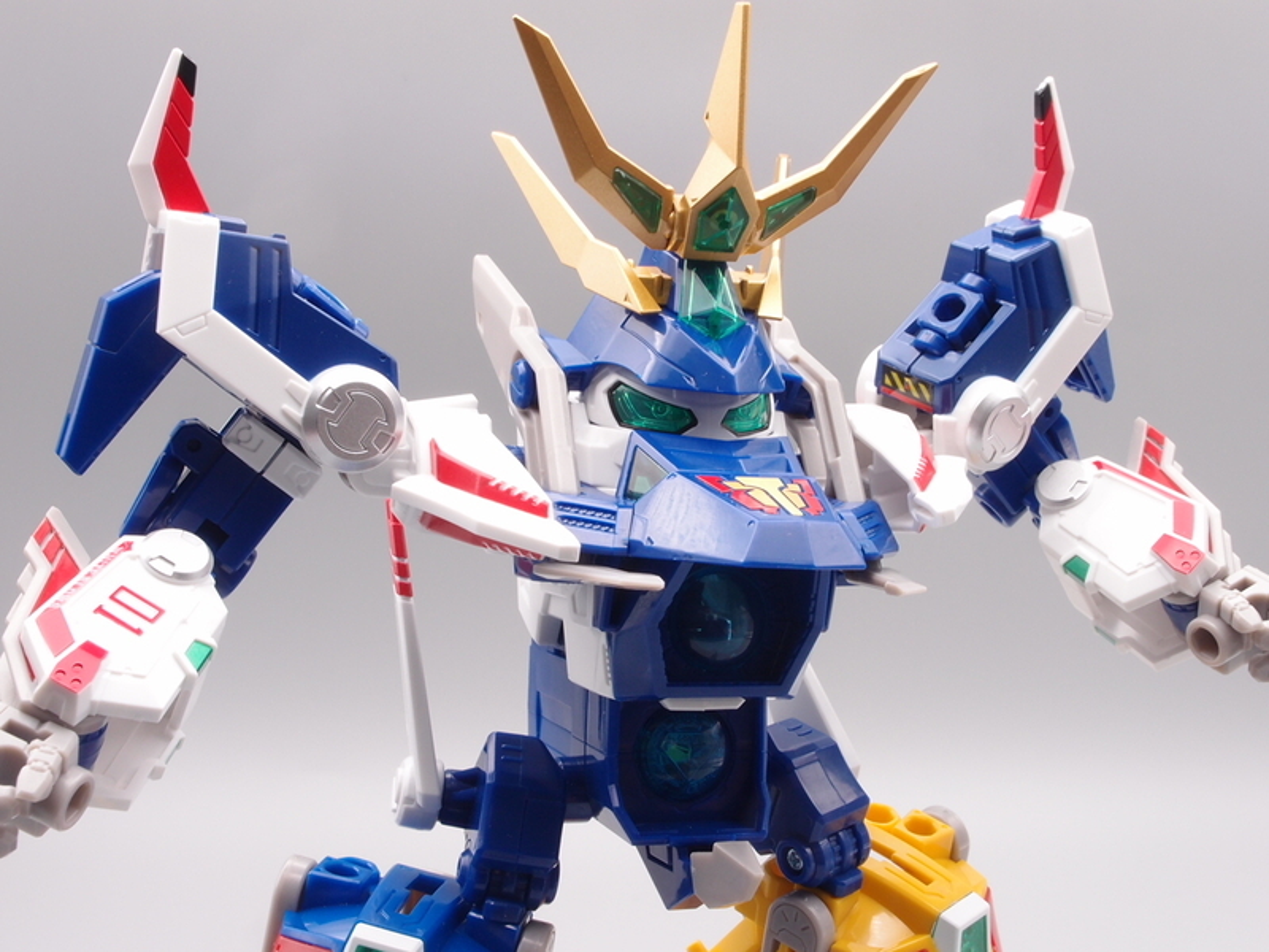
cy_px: 476
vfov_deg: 31.5
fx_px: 1686
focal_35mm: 46
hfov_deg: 41.2
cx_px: 634
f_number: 8
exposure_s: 1/6
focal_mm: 9.87
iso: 100
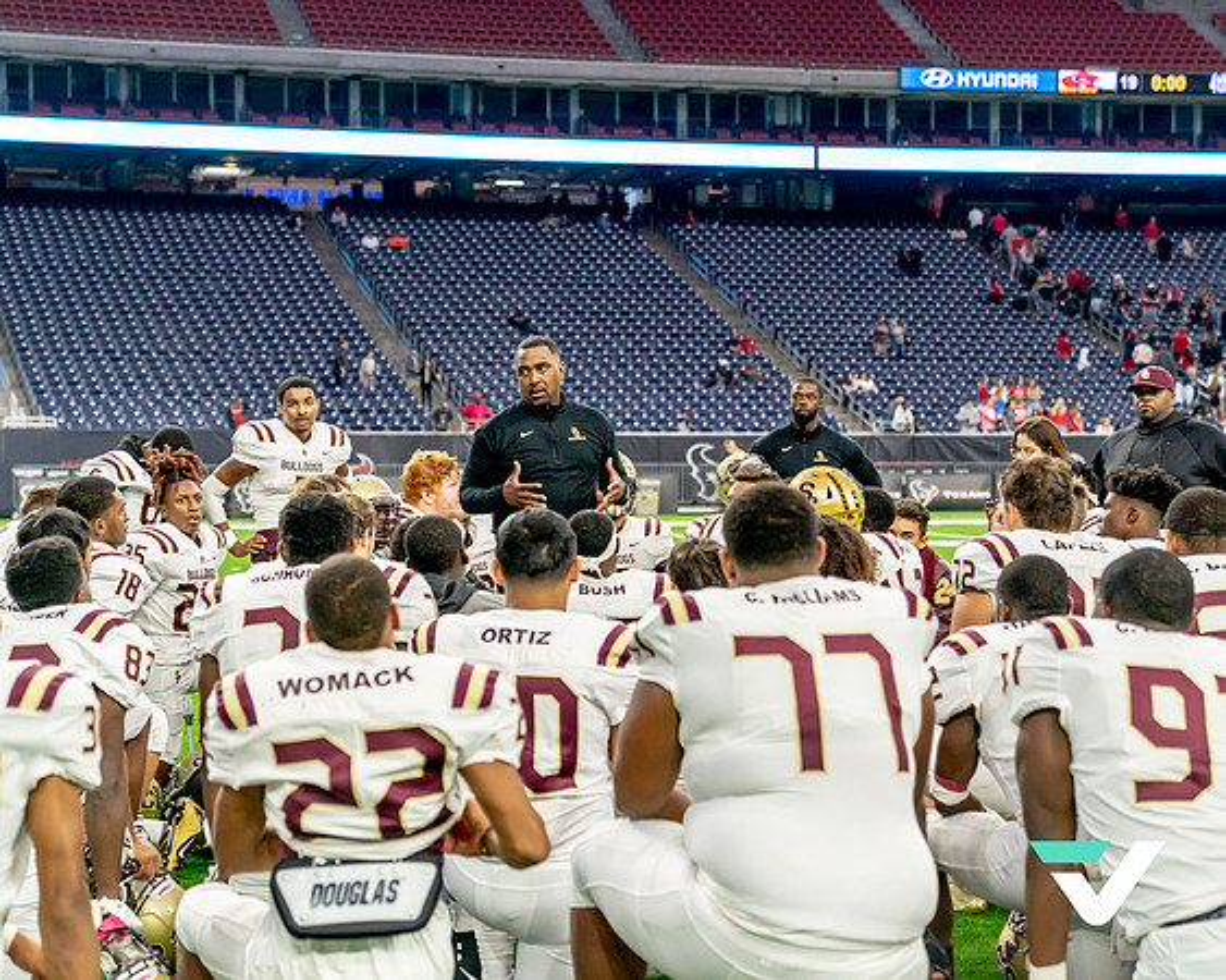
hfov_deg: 29.5
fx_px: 2326
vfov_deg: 23.8
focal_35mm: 64
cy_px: 490
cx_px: 613
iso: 2500
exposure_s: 1/2000
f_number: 2.8
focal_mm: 57
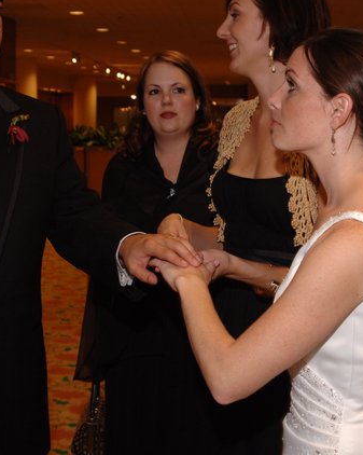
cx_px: 179
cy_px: 227
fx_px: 860
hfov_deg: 23.8
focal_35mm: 64
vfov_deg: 29.6
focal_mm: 30
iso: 400
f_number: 5.6
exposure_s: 1/25
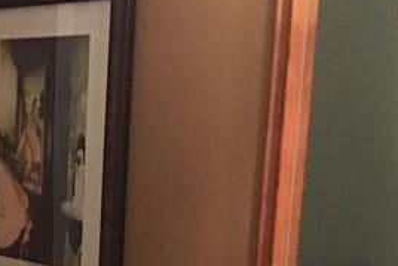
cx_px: -196
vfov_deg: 10.9
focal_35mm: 123
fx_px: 1361
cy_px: 363
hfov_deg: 15.4
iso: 200
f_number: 2.4
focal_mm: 3.3
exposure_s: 1/24
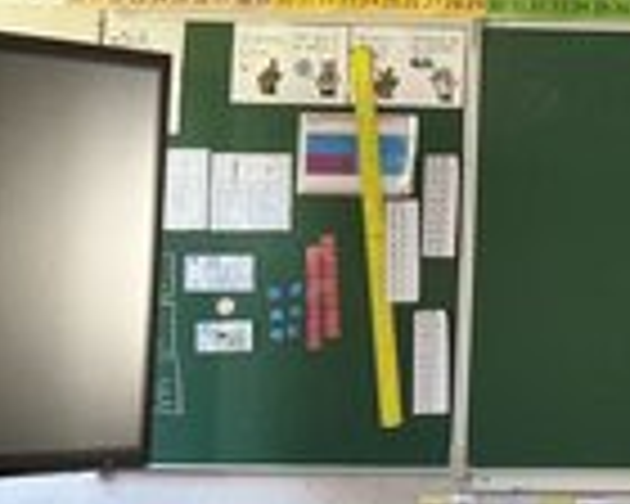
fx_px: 1454
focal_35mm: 78
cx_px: 882
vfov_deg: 19.6
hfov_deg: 21.4
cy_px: 180
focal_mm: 3
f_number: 1.8
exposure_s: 1/50
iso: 160
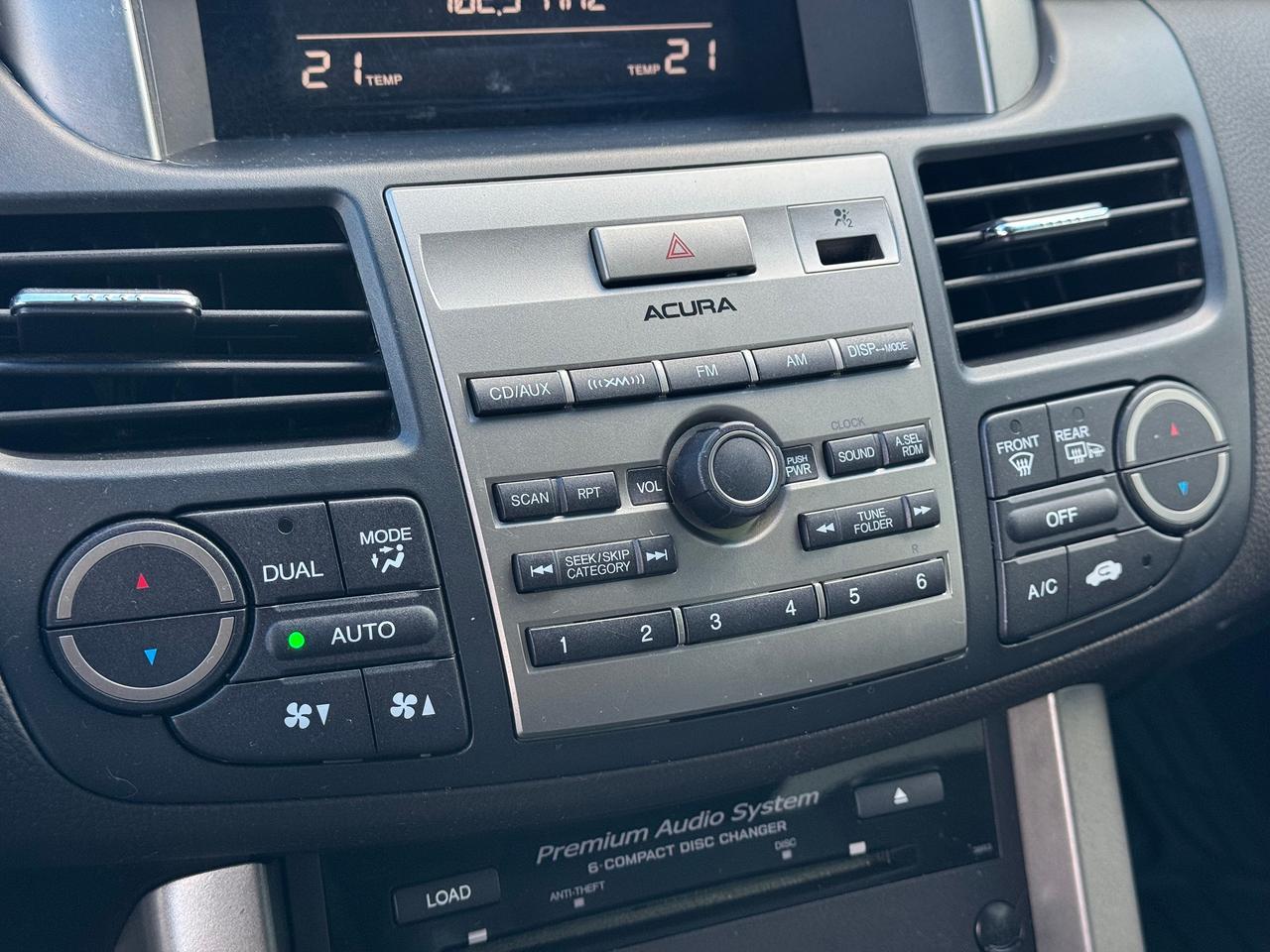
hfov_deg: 39.7
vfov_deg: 30.3
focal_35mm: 48
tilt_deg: -30.4
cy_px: 476
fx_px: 1761
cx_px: 635
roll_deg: -5.7
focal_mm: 6.76
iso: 100
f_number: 1.78
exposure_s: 1/105
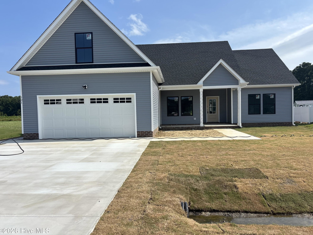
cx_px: 160
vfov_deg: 51.4
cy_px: 120
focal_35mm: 27
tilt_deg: -1.4
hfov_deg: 65.3
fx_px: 244
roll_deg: +1.8
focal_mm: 5.96
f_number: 1.6
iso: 50
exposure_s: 1/4425
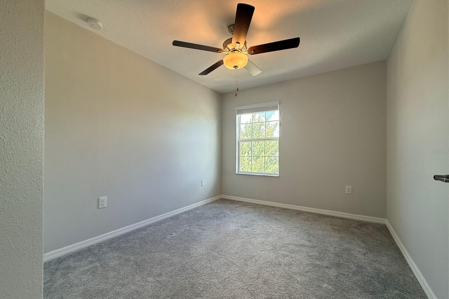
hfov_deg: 100.4
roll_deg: -0.3
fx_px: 187
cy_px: 152
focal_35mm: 15
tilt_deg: +0.9
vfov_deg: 77.3
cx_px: 227
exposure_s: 1/120
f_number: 2.2
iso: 64
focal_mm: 2.22
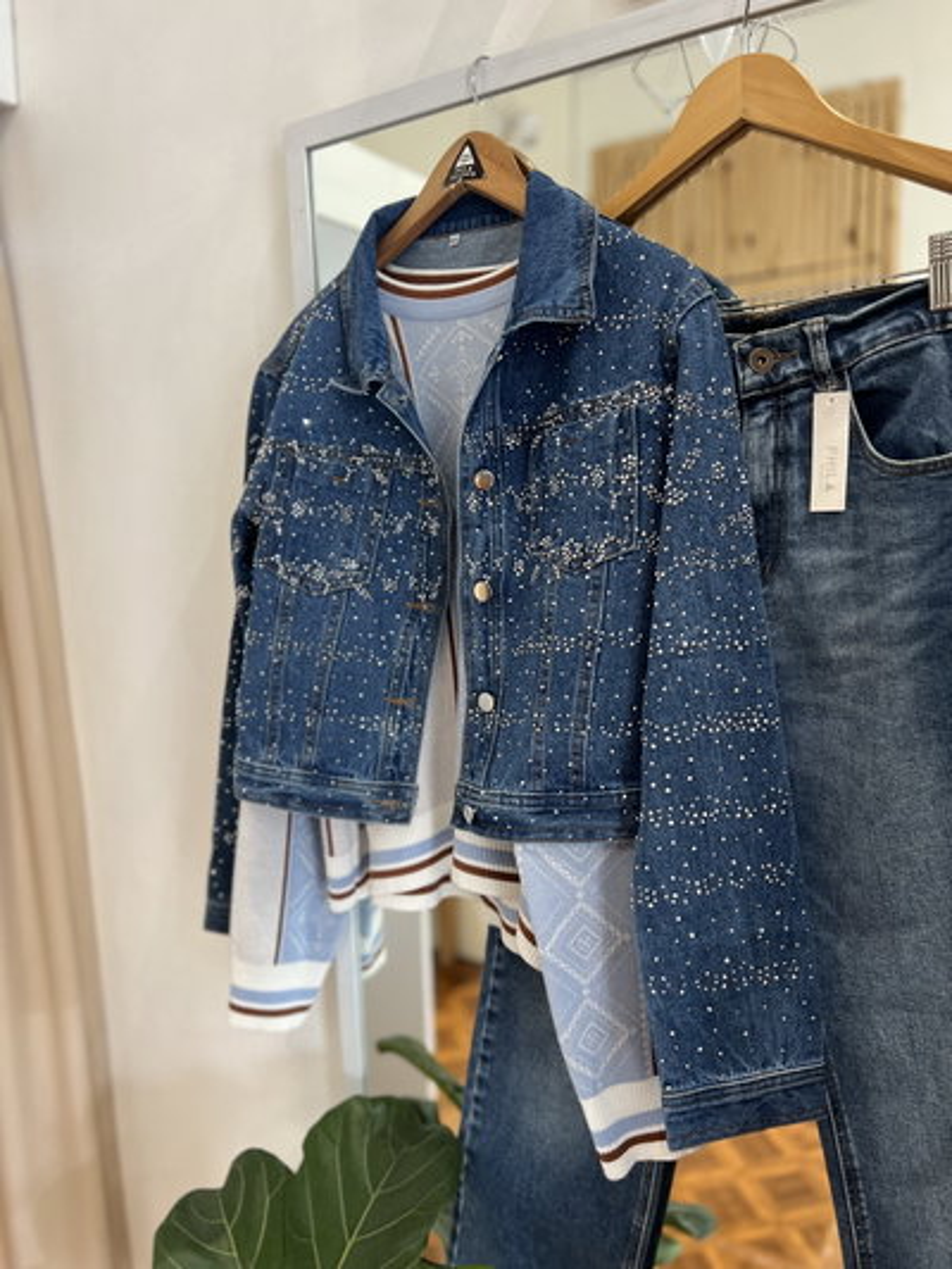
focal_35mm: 26
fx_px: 953
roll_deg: +1.0
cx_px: 476
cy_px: 634
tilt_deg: -8.0
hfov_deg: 53.1
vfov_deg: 67.3
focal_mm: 5.7
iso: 125
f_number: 1.5
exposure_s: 1/84
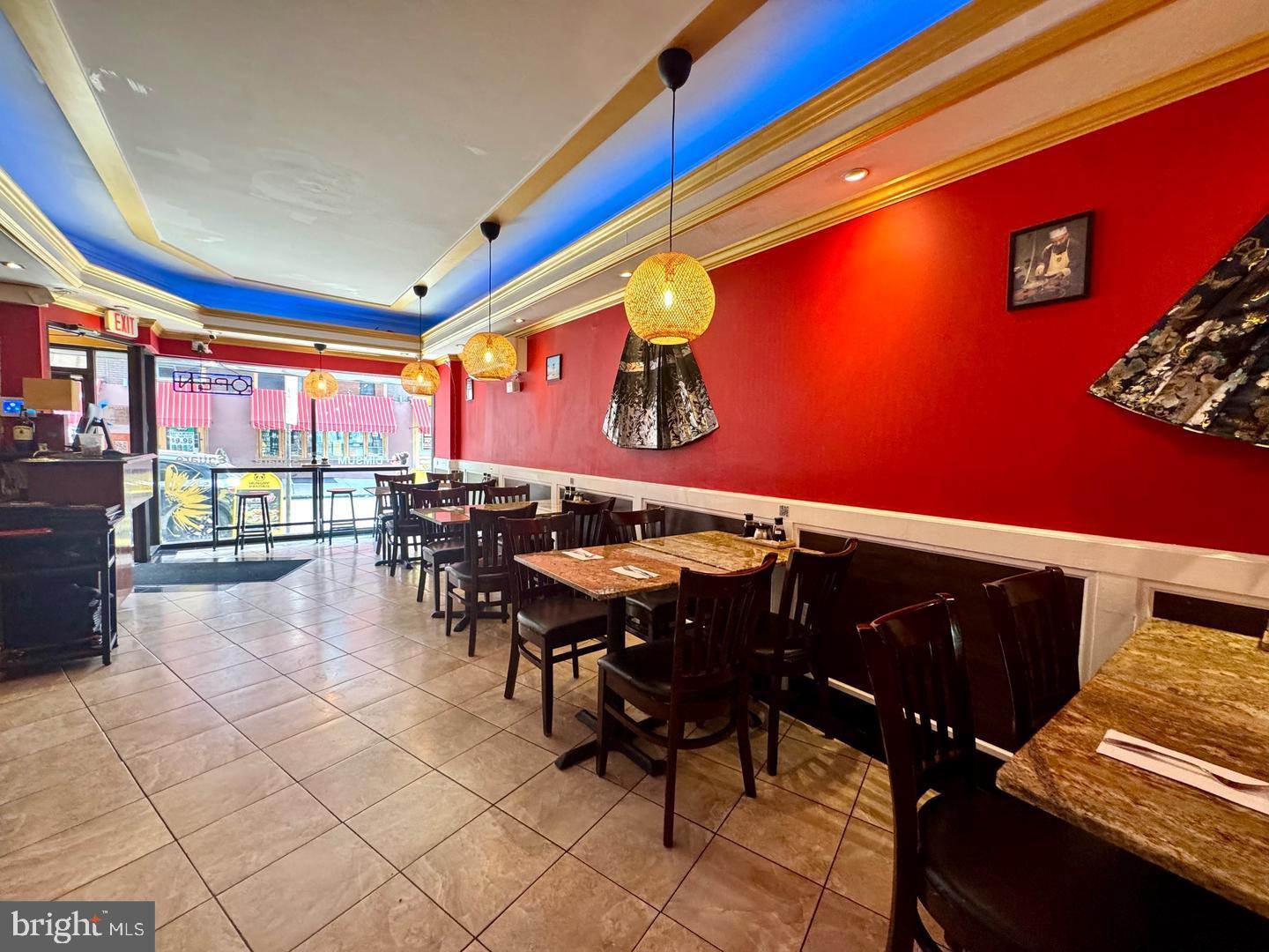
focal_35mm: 14
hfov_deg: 102.1
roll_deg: -1.2
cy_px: 476
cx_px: 634
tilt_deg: -3.1
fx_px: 513
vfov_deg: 85.7
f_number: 2.2
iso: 250
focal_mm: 2.22
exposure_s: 1/120
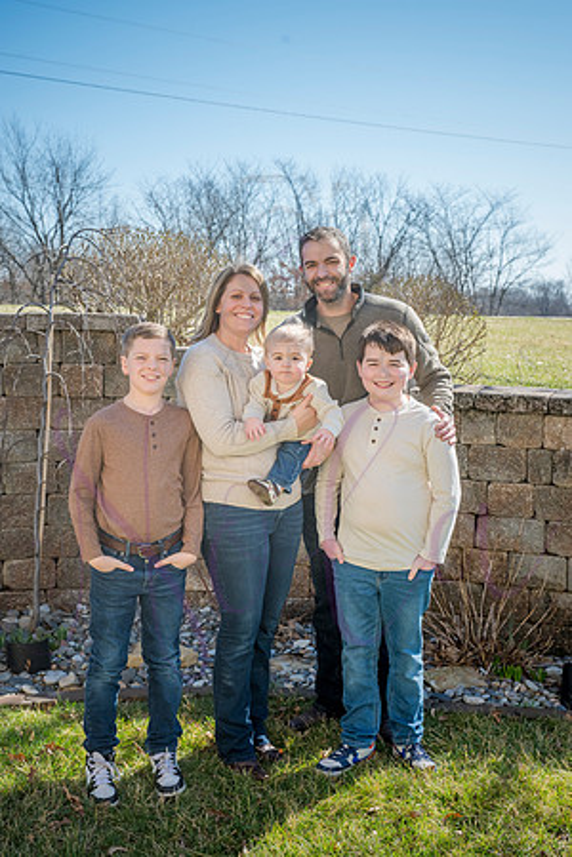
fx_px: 1144
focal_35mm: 48
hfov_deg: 28.1
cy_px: 428
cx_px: 286
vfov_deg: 41.1
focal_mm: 48
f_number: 7.1
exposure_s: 1/640
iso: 400
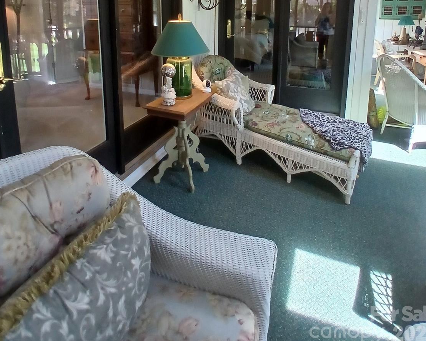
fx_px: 290
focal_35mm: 23
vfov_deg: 55.2
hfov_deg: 72.6
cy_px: 53
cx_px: 218
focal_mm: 1.4
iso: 100
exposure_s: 1/30
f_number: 2.2
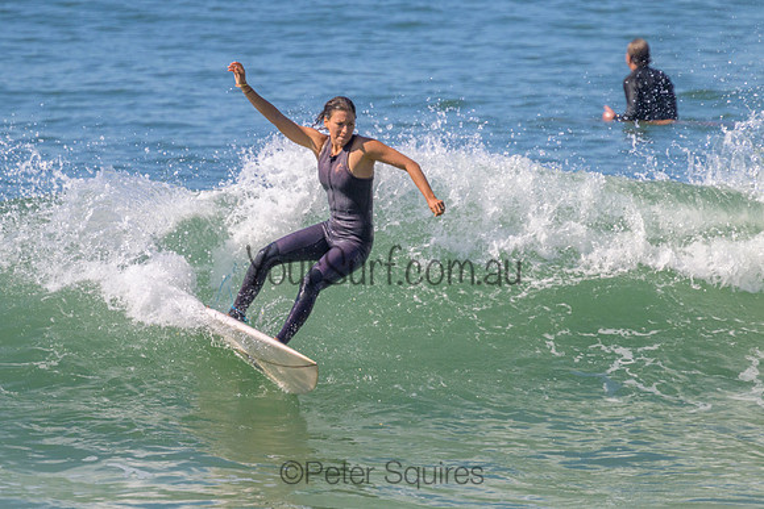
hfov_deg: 2.1
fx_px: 20370
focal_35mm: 960
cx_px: 355
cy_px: 273
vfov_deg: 1.4
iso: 800
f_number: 11
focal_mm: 800
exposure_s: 1/2000
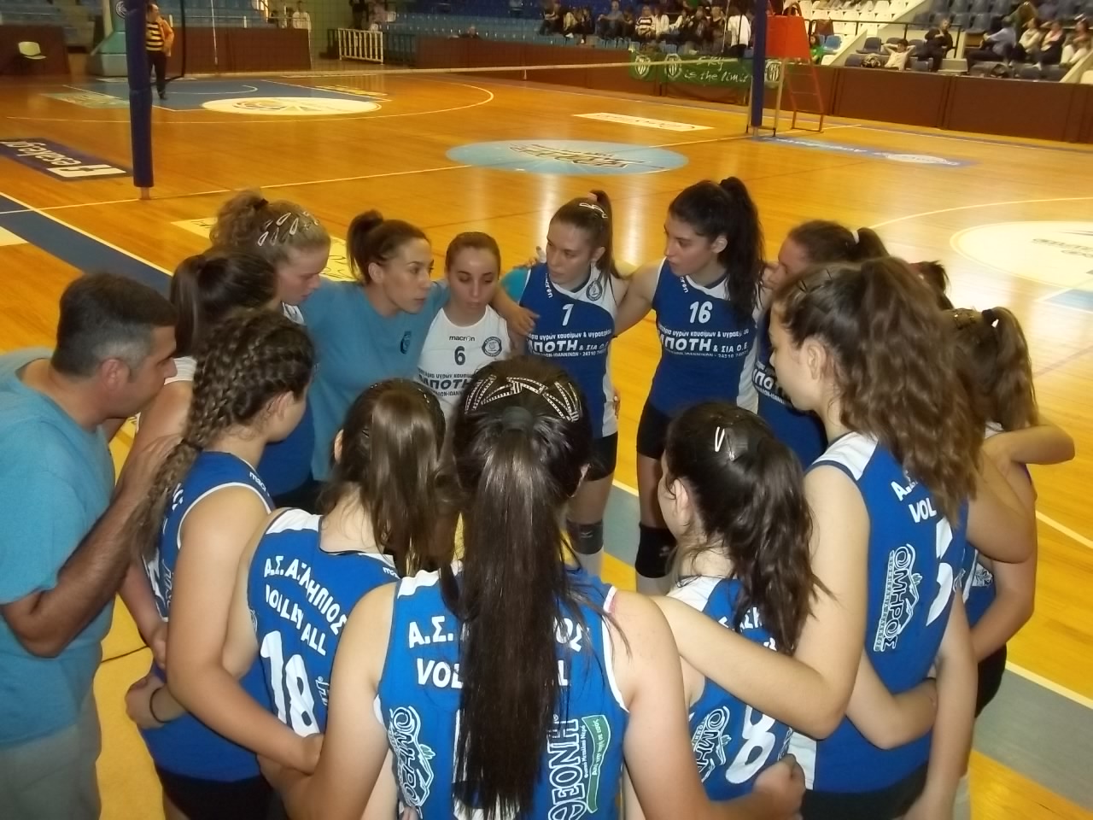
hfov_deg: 56.8
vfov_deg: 44.2
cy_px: 410
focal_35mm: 32
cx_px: 546
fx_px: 1010
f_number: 2.9
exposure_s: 1/60
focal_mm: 5.7
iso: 320
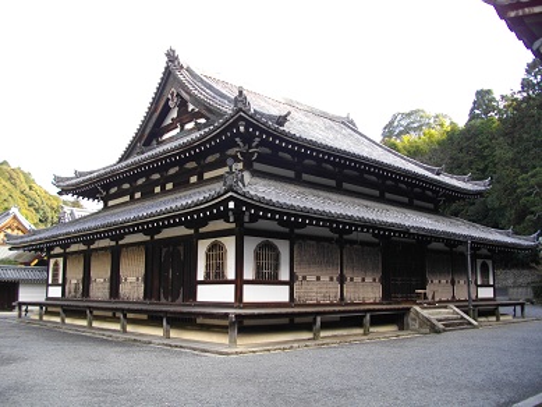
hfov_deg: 56.8
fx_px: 501
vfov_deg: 44.2
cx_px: 271
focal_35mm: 32
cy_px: 204
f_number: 2.9
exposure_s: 1/160
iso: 100
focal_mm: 5.7
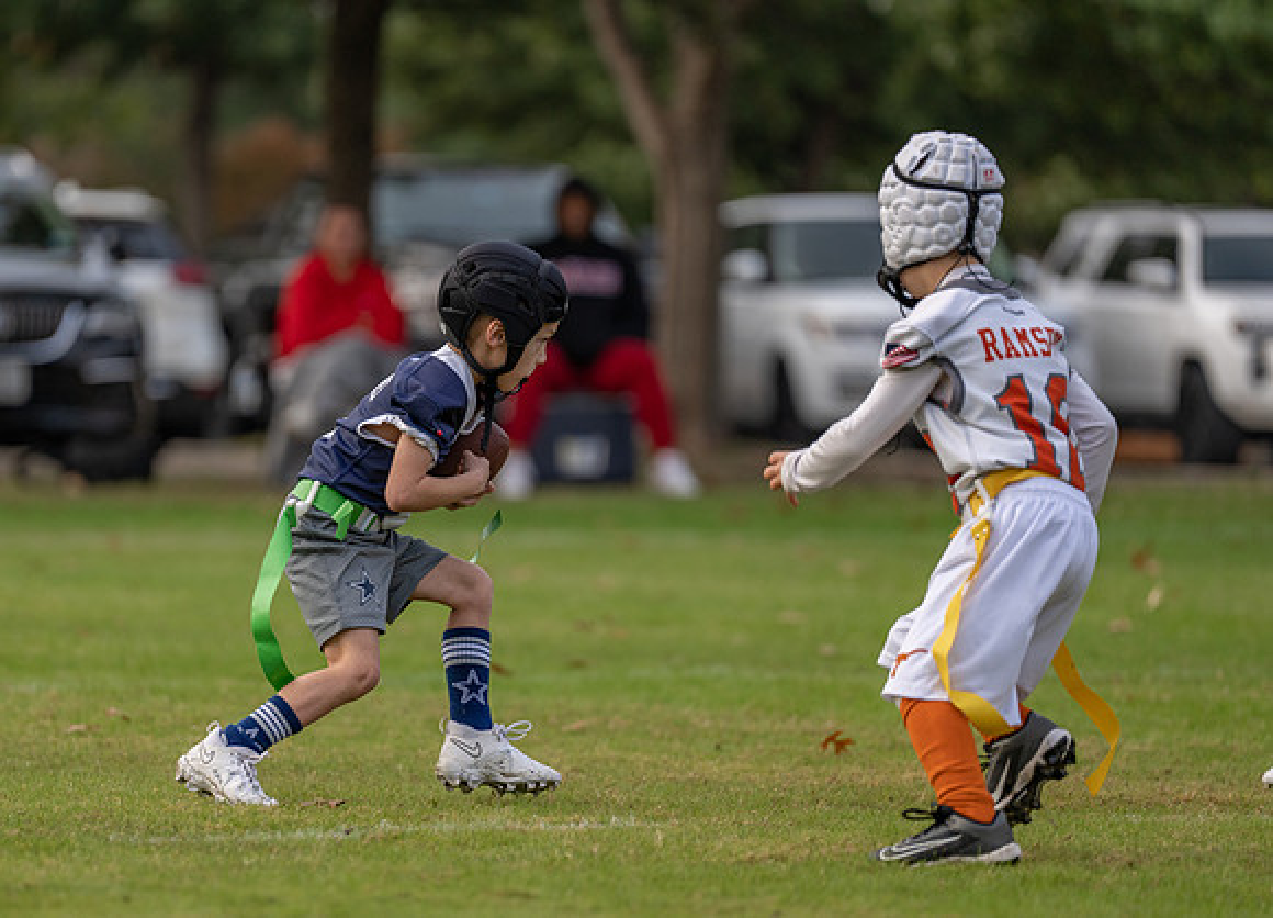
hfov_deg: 7.7
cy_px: 541
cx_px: 455
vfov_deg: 5.6
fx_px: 9416
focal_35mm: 260
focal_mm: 200
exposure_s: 1/1000
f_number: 2.8
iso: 250
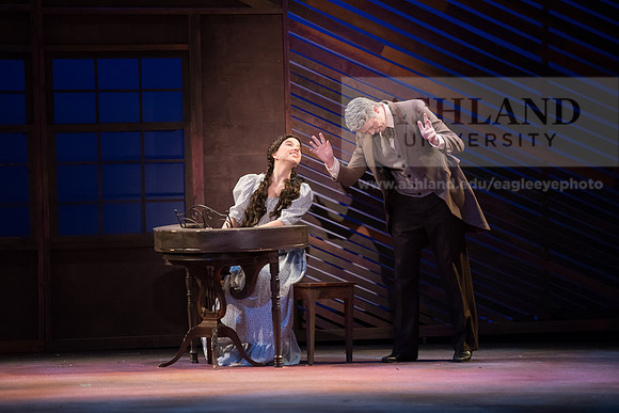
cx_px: 310
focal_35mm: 200
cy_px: 206
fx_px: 3440
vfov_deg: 6.9
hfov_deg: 10.3
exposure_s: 1/320
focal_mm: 200
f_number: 3.2
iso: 3200
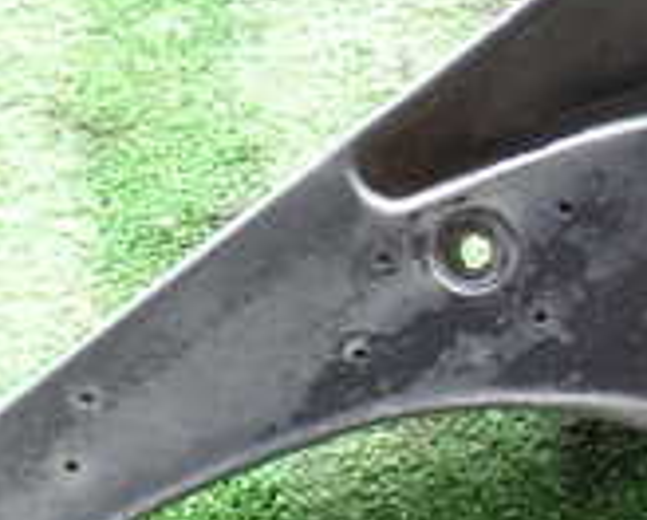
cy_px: 169
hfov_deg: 16.1
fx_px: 2188
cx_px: 797
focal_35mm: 114
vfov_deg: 13.5
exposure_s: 1/30
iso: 200
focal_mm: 5.79
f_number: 2.4
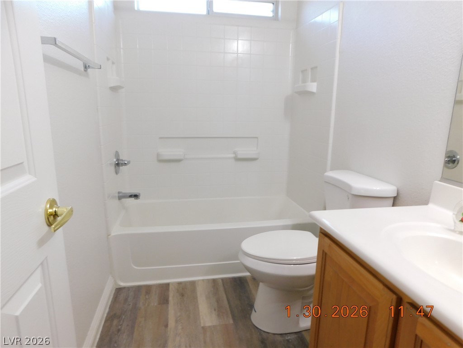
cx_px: 232
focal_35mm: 23
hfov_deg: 73.9
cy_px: 174
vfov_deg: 58.9
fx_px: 308
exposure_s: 1/30
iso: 140
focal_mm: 4
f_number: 3
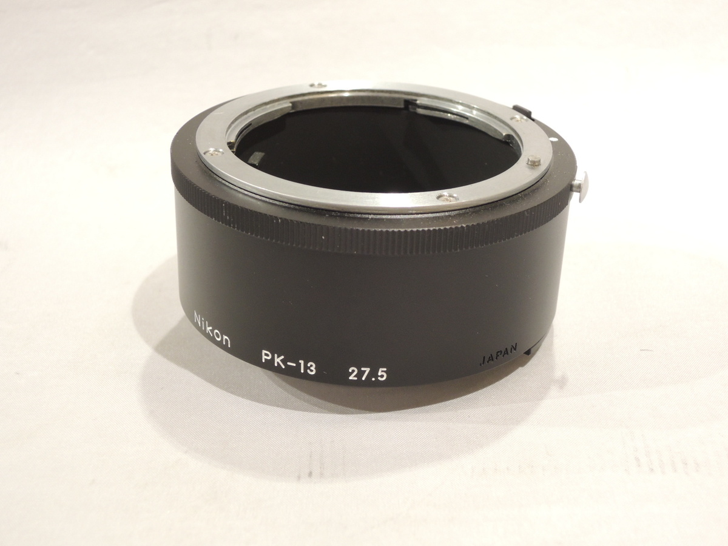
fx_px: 1157
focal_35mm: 55
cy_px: 273
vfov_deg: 26.6
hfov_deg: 34.9
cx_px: 364
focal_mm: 9.9
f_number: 4
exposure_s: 1/60
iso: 400
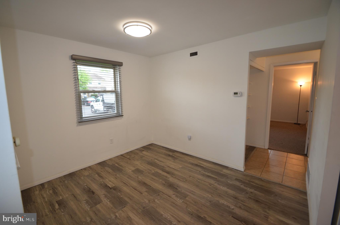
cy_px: 112
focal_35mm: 15
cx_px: 170
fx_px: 141
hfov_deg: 100.5
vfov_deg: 77.1
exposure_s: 1/60
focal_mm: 10
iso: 450
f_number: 3.5
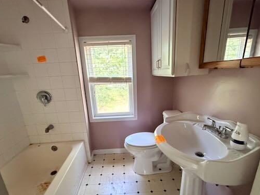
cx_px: 129
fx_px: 135
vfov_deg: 71.0
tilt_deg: -18.1
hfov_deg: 87.8
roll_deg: +0.9
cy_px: 114
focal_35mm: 18
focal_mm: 2.22
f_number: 2.2
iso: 1000
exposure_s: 1/60
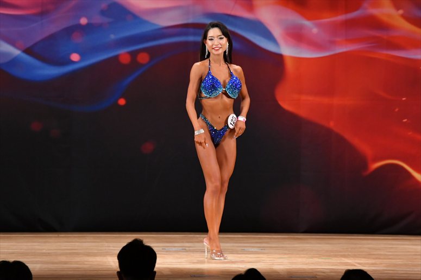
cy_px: 140
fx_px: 2981
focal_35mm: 255
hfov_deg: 8.1
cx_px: 210
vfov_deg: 5.4
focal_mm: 170
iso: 3200
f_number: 5.6
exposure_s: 1/400
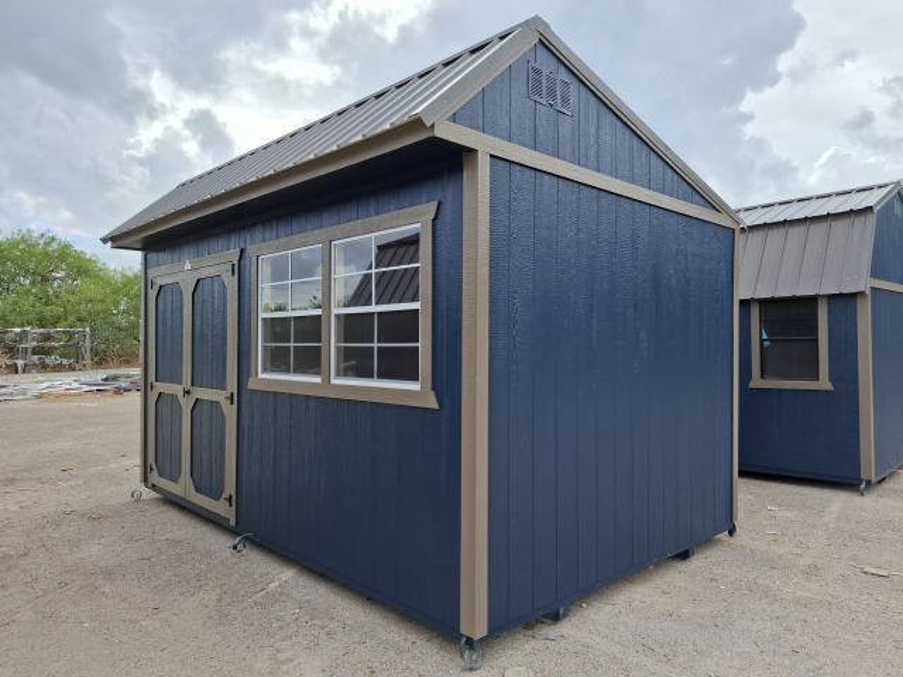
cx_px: 452
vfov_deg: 58.9
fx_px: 600
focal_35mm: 23
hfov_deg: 73.9
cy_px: 338
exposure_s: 1/1379
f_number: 1.8
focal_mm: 5.54
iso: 50
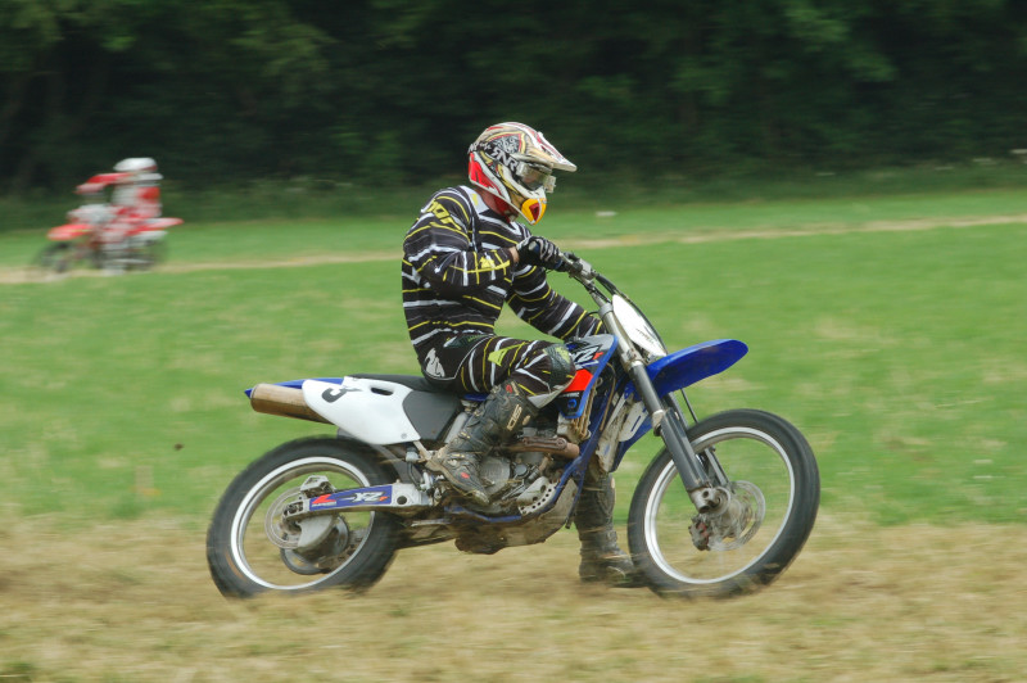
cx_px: 514
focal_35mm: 225
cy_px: 342
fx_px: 6413
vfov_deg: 6.1
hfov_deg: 9.2
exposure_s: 1/250
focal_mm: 150
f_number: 11
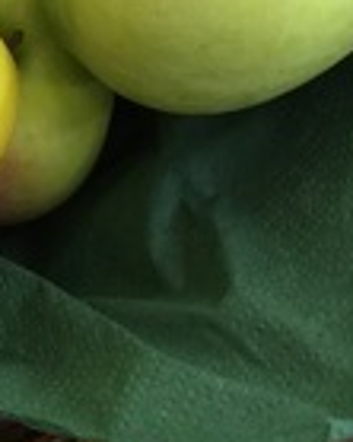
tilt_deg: -68.3
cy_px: -312
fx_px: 1360
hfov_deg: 13.9
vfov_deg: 16.1
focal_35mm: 104
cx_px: -162
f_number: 2.2
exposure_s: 1/15
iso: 32
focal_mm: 4.15
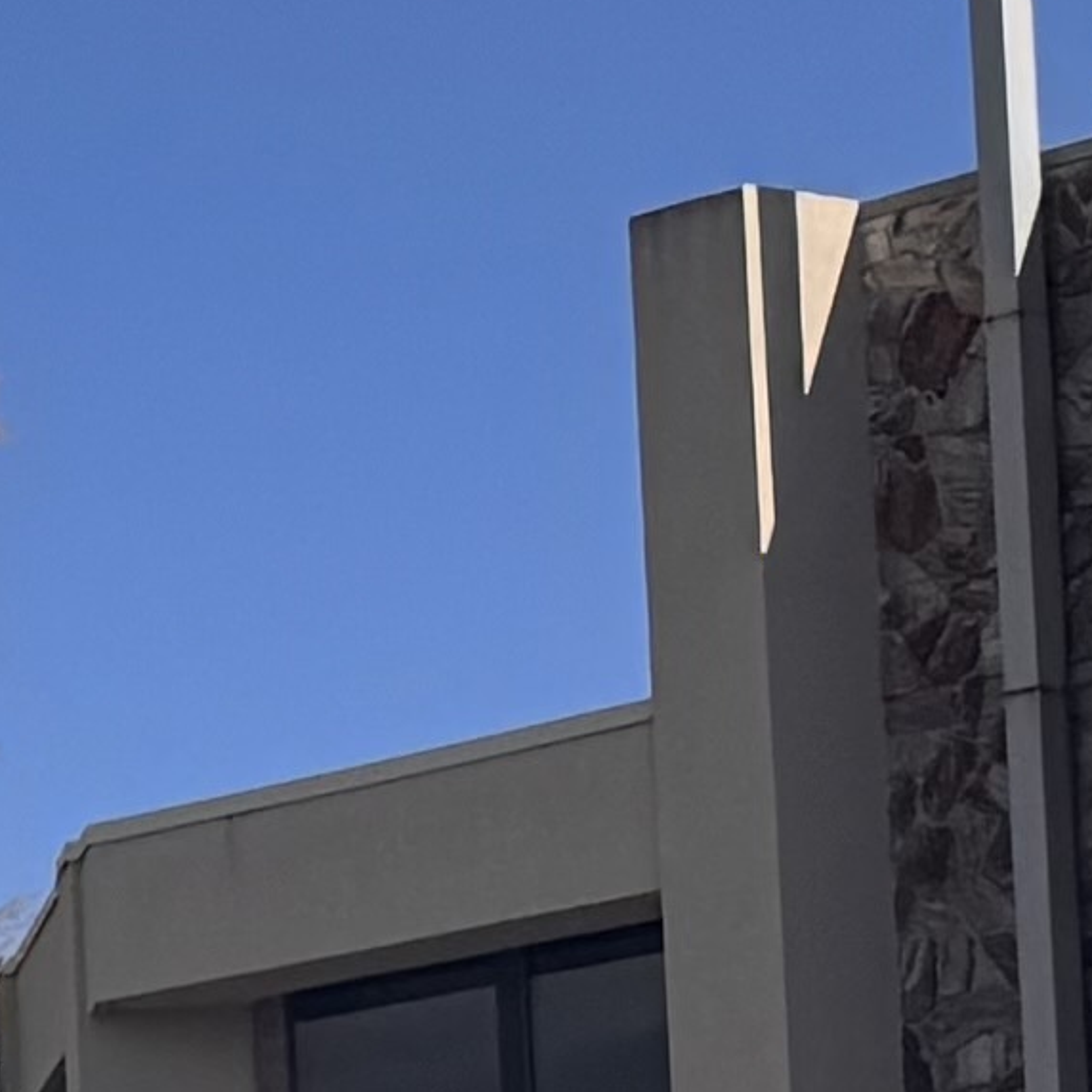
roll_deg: +0.2
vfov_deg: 8.0
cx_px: -3967
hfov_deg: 6.1
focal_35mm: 212
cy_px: 1953
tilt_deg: +2.7
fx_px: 7566
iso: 80
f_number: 1.78
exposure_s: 1/5348
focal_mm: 6.76
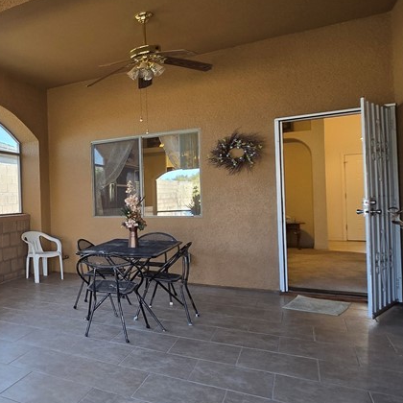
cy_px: 202
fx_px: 369
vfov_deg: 57.3
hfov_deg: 43.7
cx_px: -43
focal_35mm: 28
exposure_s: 1/60
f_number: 2.2
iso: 100
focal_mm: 2.2
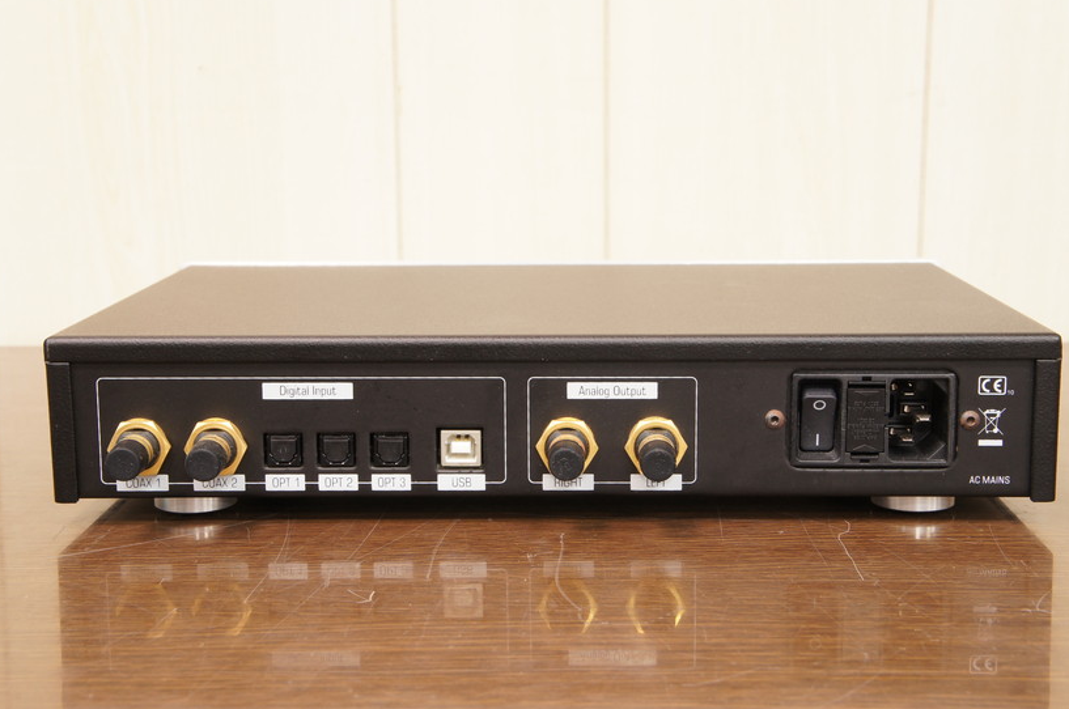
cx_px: 552
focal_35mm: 55
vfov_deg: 24.7
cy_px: 371
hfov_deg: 36.6
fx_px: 1617
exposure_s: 1/3
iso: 400
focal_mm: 33
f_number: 10
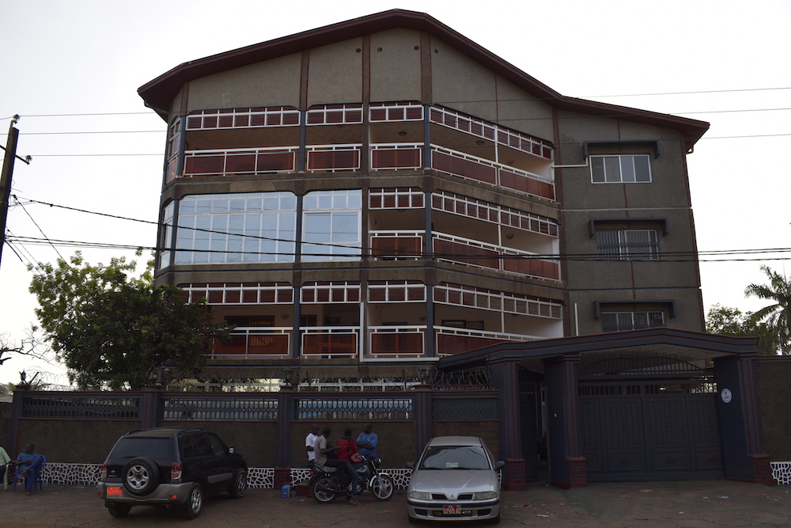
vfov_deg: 43.6
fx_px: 659
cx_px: 396
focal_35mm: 30
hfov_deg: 61.9
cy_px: 264
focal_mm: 20
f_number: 7.1
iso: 100
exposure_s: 1/200
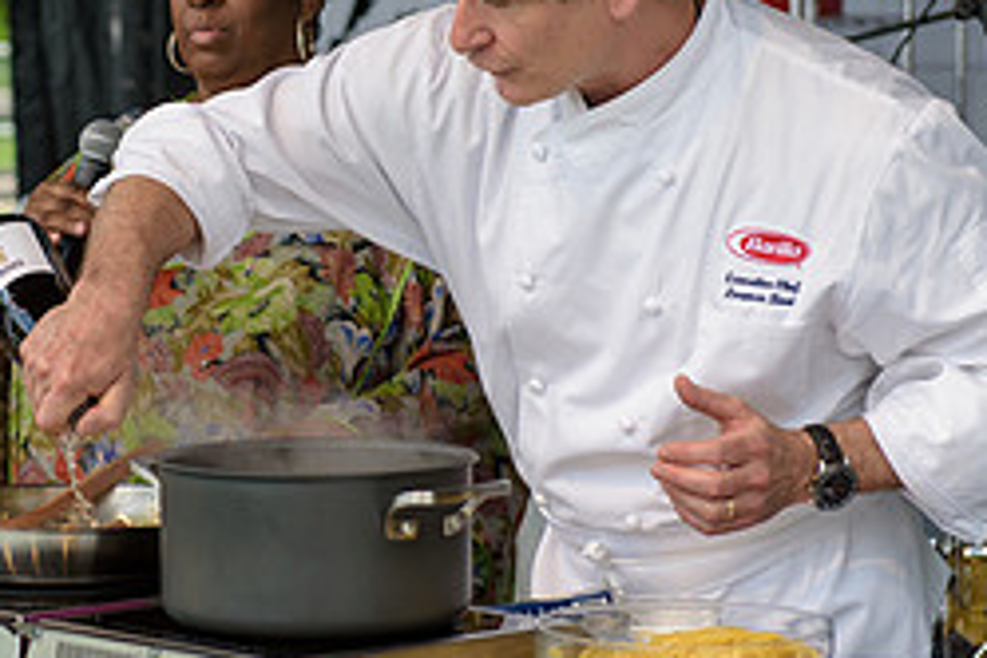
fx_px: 4469
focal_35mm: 163
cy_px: 327
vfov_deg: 8.4
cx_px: 111
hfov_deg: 12.5
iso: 200
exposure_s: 1/1250
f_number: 3.2
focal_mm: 70
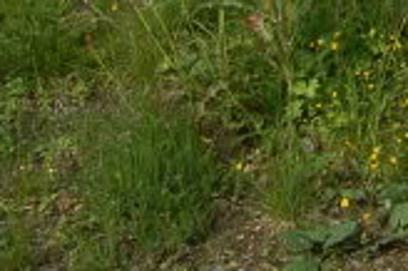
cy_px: -515
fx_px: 1913
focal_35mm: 169
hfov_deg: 11.3
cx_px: 736
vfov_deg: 7.3
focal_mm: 18
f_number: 9
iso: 200
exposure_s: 1/320
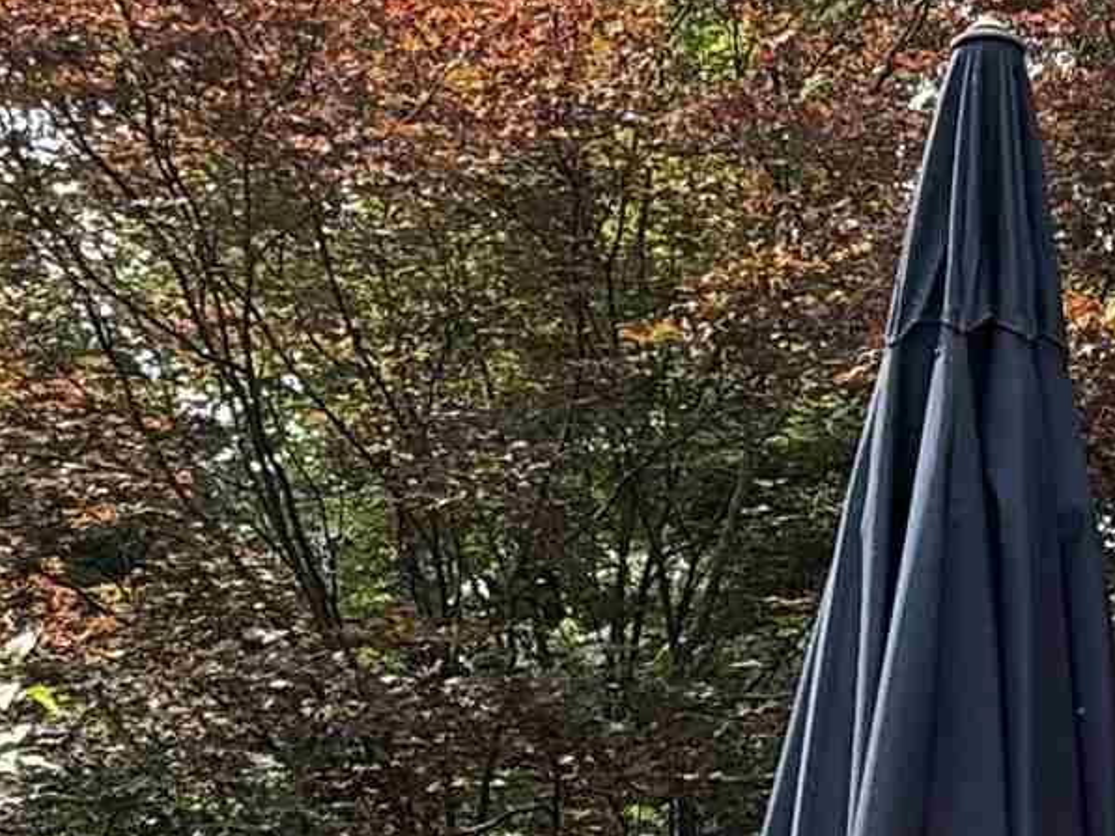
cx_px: 1072
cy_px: 1185
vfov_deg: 18.5
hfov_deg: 25.9
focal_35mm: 72
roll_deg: -0.1
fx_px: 2320
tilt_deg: -4.9
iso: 50
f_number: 2.2
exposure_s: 1/252
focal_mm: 2.22
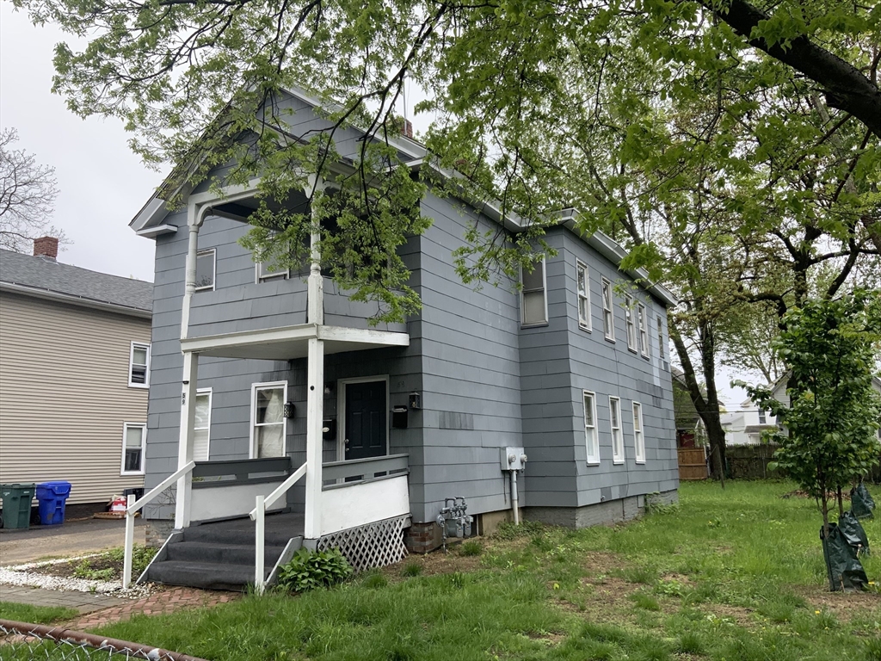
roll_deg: +1.0
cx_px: 440
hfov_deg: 61.7
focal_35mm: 29
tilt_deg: +11.3
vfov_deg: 48.2
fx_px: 738
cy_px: 330
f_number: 1.8
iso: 16
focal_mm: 3
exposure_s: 1/457
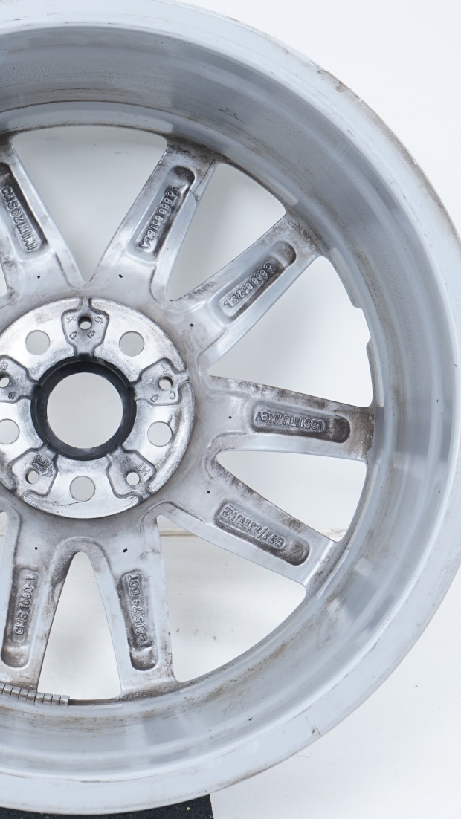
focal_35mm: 73
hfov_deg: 16.4
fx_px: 1586
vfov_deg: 29.0
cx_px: 74
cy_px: 392
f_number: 7.1
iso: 200
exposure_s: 1/125
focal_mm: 40
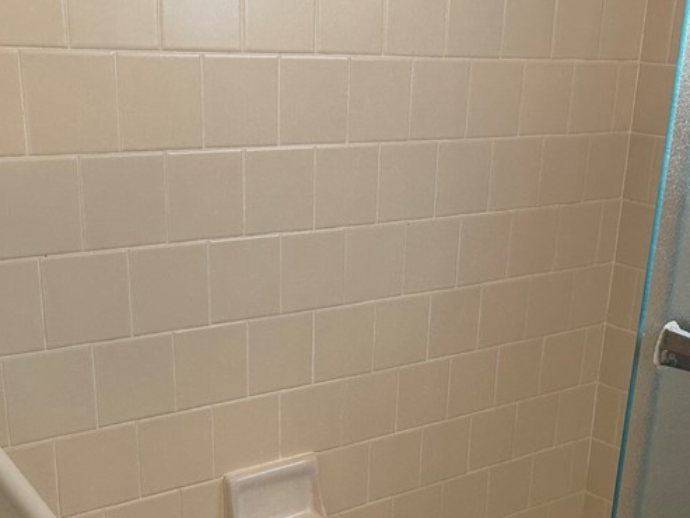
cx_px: 418
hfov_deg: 35.4
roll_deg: -3.1
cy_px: 484
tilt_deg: -23.2
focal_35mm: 54
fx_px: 1077
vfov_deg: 26.0
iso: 100
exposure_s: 1/120
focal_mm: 5.7
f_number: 1.5
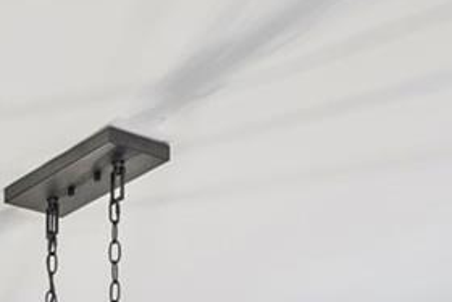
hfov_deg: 16.7
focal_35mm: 117
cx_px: -90
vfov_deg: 9.7
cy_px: 836
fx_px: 1470
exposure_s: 1/3
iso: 640
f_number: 8
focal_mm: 16
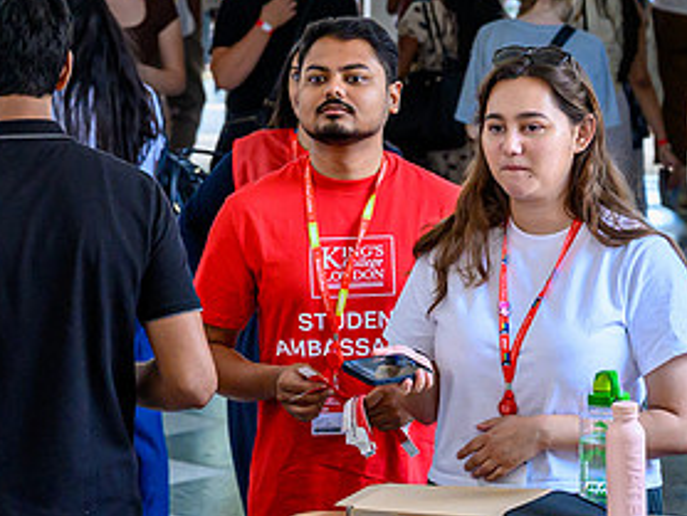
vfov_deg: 7.9
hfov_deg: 10.5
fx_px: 3734
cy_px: 144
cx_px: 344
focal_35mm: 188
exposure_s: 1/160
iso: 1250
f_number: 4
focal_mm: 62
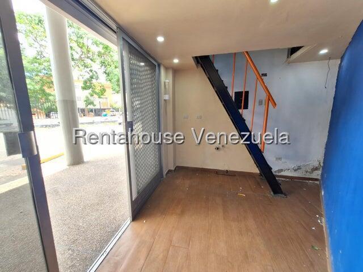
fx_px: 136
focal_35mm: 13
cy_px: 136
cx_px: 182
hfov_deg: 106.2
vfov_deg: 89.9
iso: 64
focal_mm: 1.74
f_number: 2.2
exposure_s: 1/50
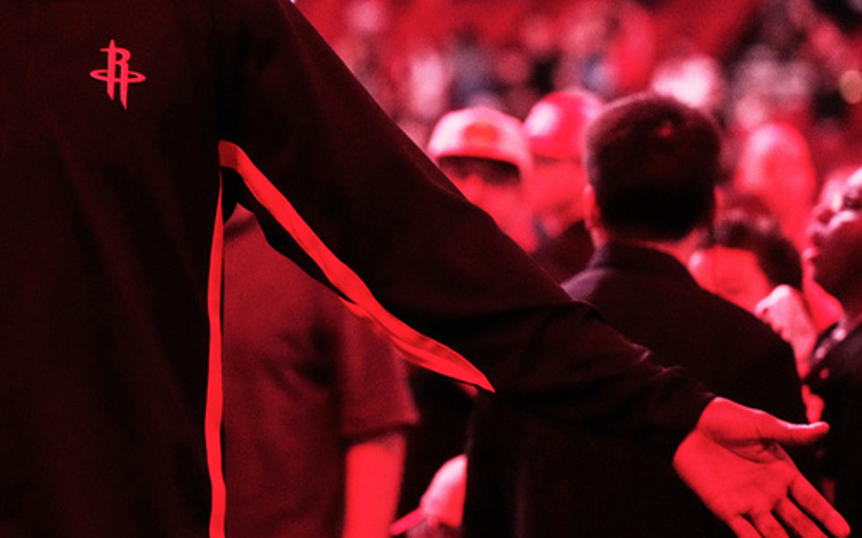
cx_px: 42
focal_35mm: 258
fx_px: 6060
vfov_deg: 5.1
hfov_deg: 8.1
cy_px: 195
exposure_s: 1/400
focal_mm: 123
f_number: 2.8
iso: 4000
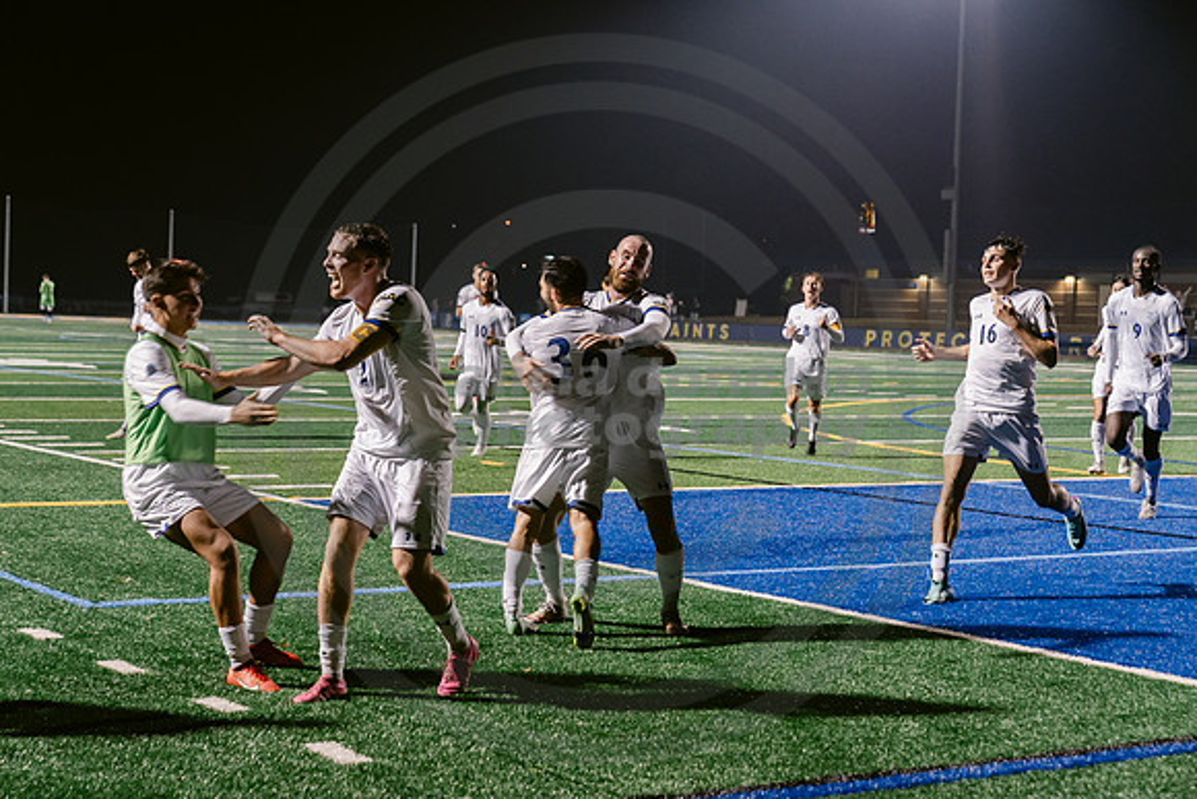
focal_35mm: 70
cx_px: 598
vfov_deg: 19.5
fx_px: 2328
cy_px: 400
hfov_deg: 28.8
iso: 2500
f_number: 4
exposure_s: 1/200
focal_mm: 70
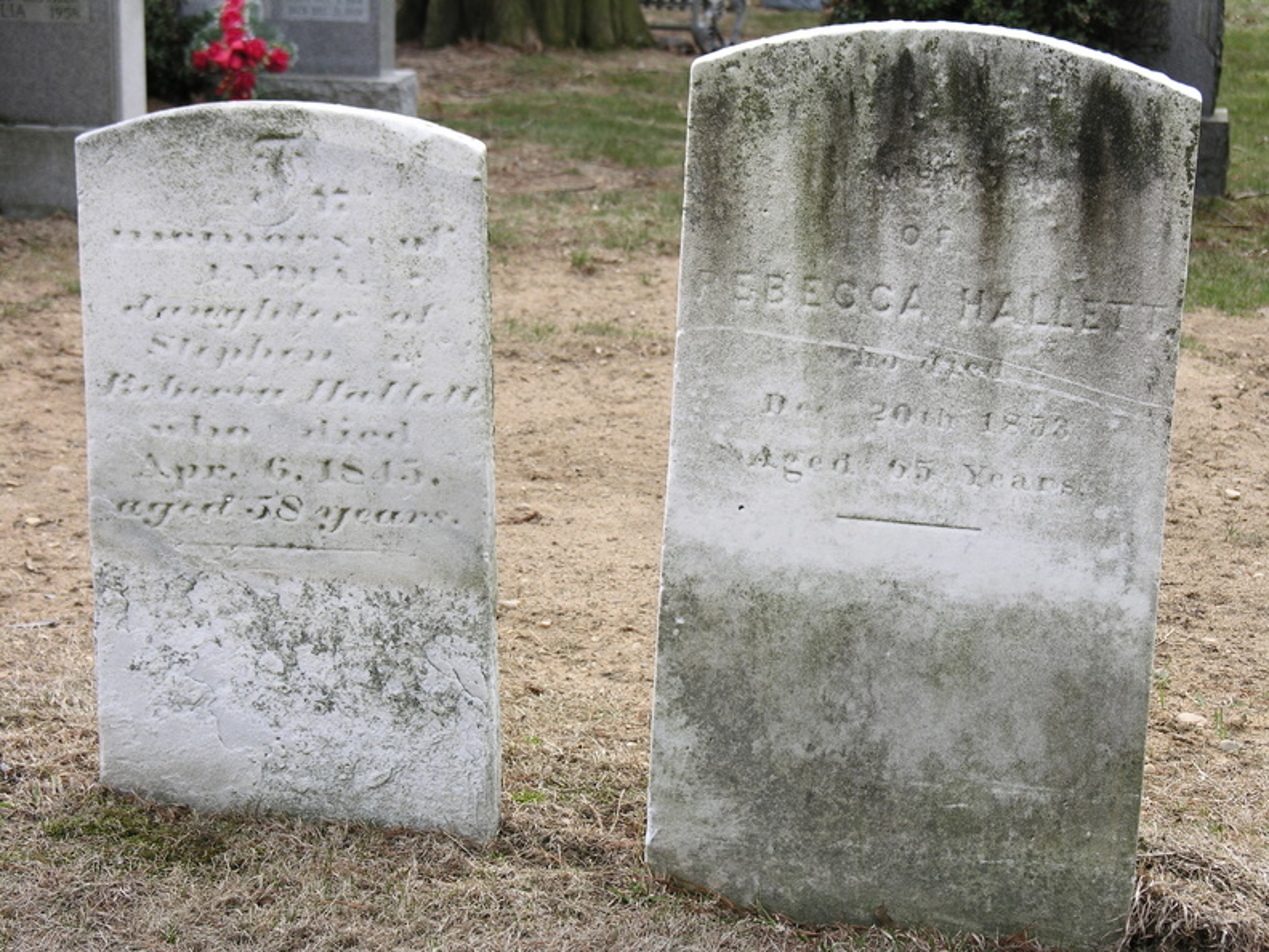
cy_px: 476
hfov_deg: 20.9
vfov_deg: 15.7
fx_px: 3446
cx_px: 634
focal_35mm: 94
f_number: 3.6
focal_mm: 24
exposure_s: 1/146
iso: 50
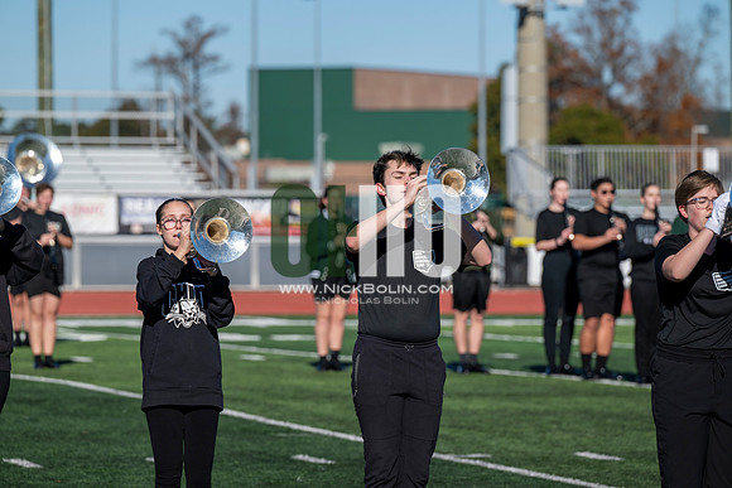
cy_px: 244
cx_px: 366
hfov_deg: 10.3
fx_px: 4067
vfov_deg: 6.9
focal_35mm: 200
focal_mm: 200
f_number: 5
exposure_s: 1/2000
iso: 200
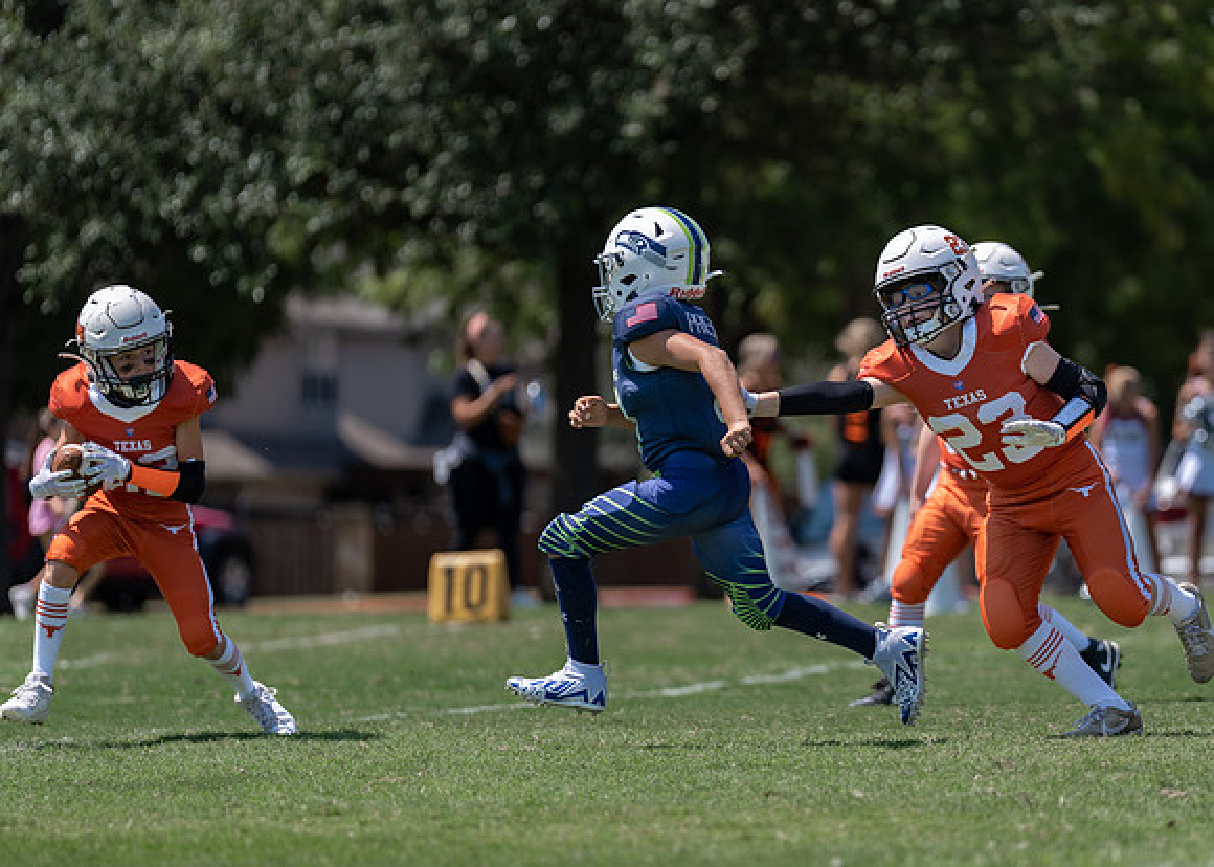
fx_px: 9862
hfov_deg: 7.0
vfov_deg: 5.0
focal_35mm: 286
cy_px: 469
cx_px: 884
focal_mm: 200
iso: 100
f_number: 2.8
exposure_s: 1/1600
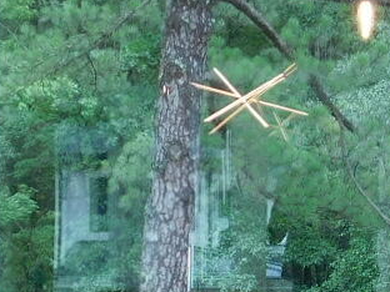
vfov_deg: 9.5
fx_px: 1735
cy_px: 336
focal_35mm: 154
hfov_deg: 12.7
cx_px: 348
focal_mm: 5.3
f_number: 3.2
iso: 140
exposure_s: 1/30
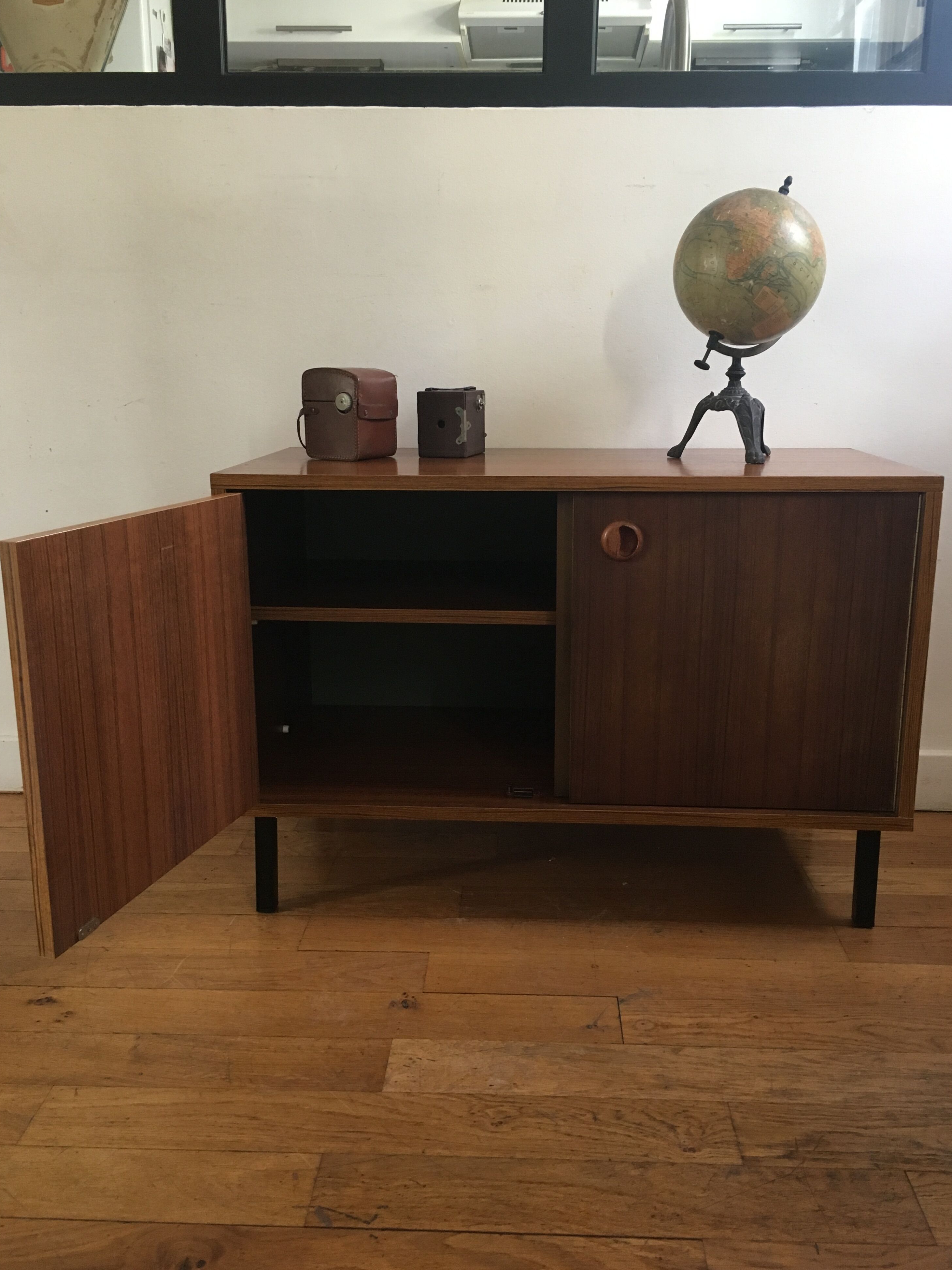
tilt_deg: -13.2
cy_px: 623
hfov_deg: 46.8
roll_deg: +0.2
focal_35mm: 30
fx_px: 1100
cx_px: 488
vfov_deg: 60.0
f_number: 2.2
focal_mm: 4.15
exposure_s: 1/33
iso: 160
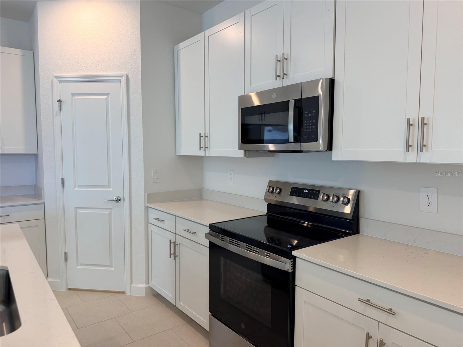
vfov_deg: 56.8
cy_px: 174
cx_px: 232
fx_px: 321
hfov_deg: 71.6
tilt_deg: -4.7
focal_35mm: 24
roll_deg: +0.0
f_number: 1.78
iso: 125
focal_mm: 6.76
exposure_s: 1/120
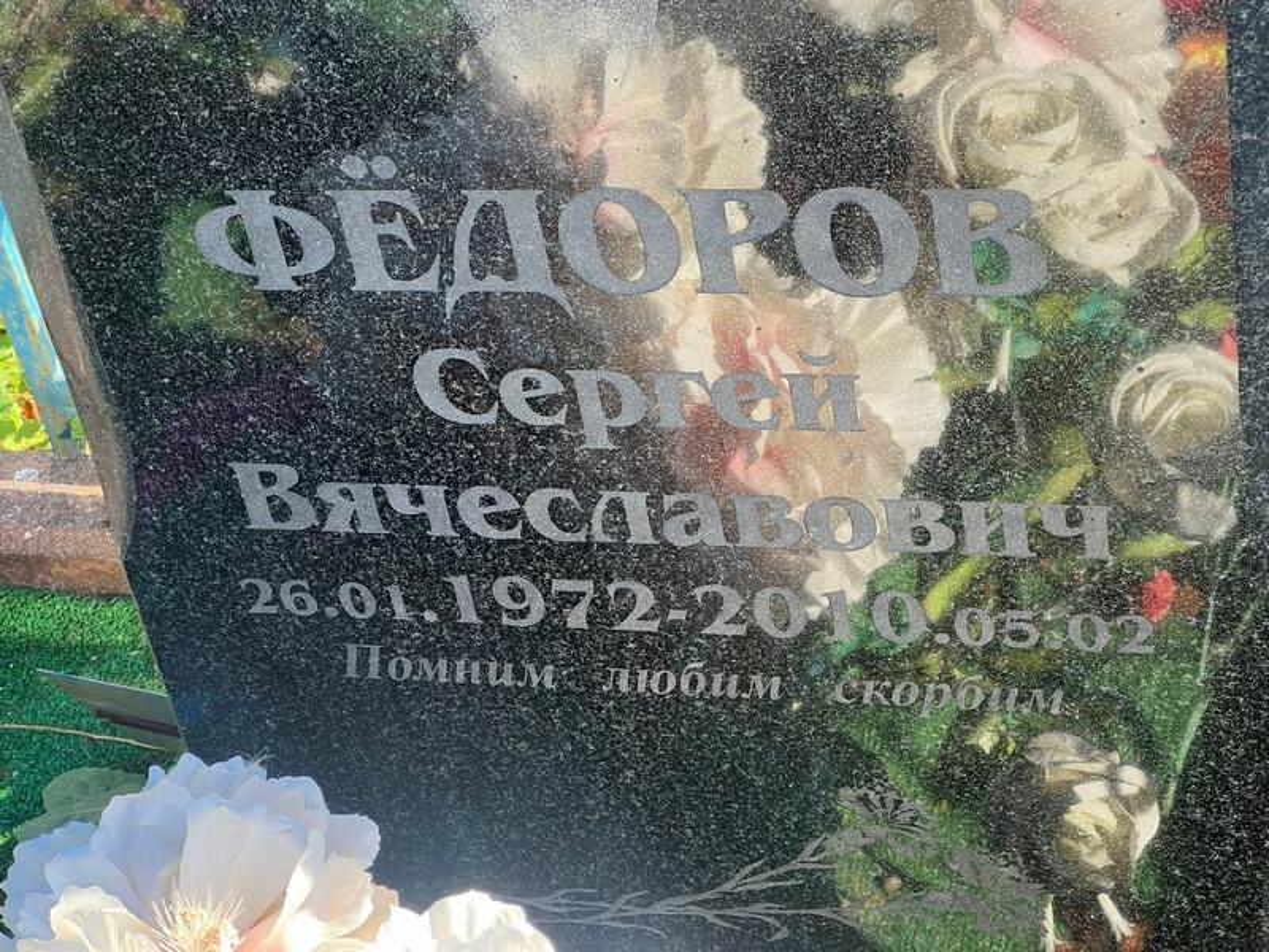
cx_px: 634
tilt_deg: -40.8
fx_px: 2823
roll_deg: +10.8
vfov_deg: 19.1
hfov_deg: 25.3
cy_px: 476
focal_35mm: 77
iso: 32
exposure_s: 1/99
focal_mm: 9
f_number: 2.8
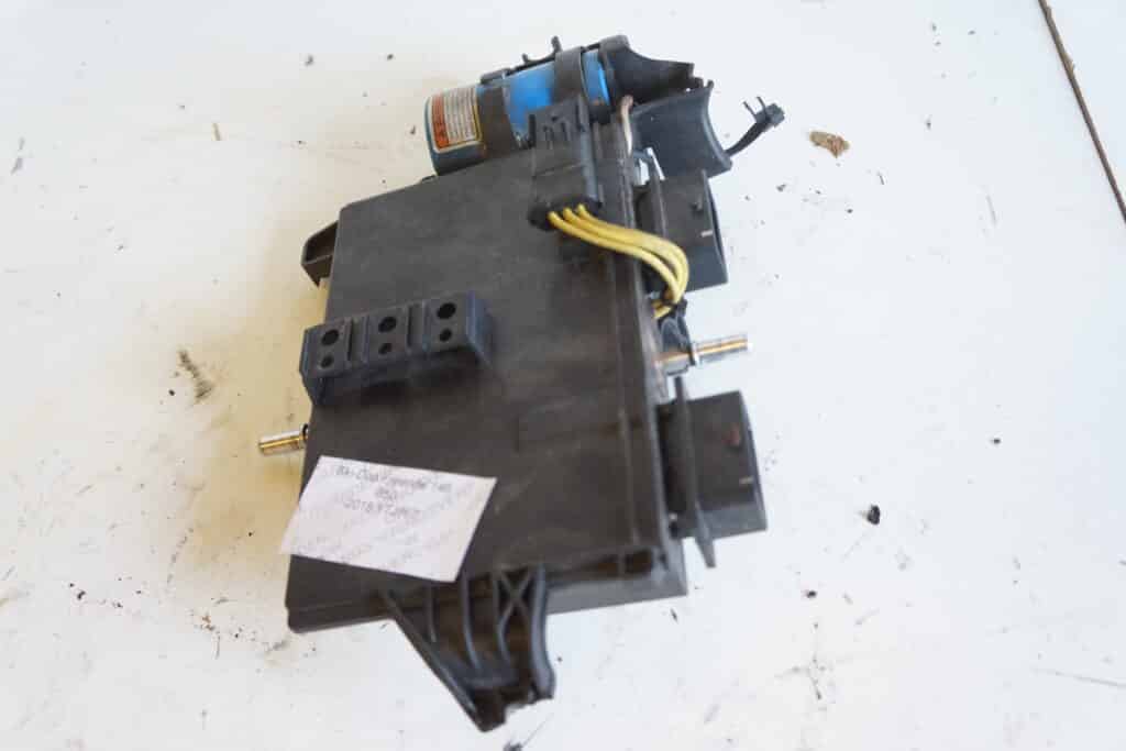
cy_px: 376
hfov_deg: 57.2
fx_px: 1032
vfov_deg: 40.0
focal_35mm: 33
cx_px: 563
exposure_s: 1/60
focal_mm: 22
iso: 800
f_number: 4
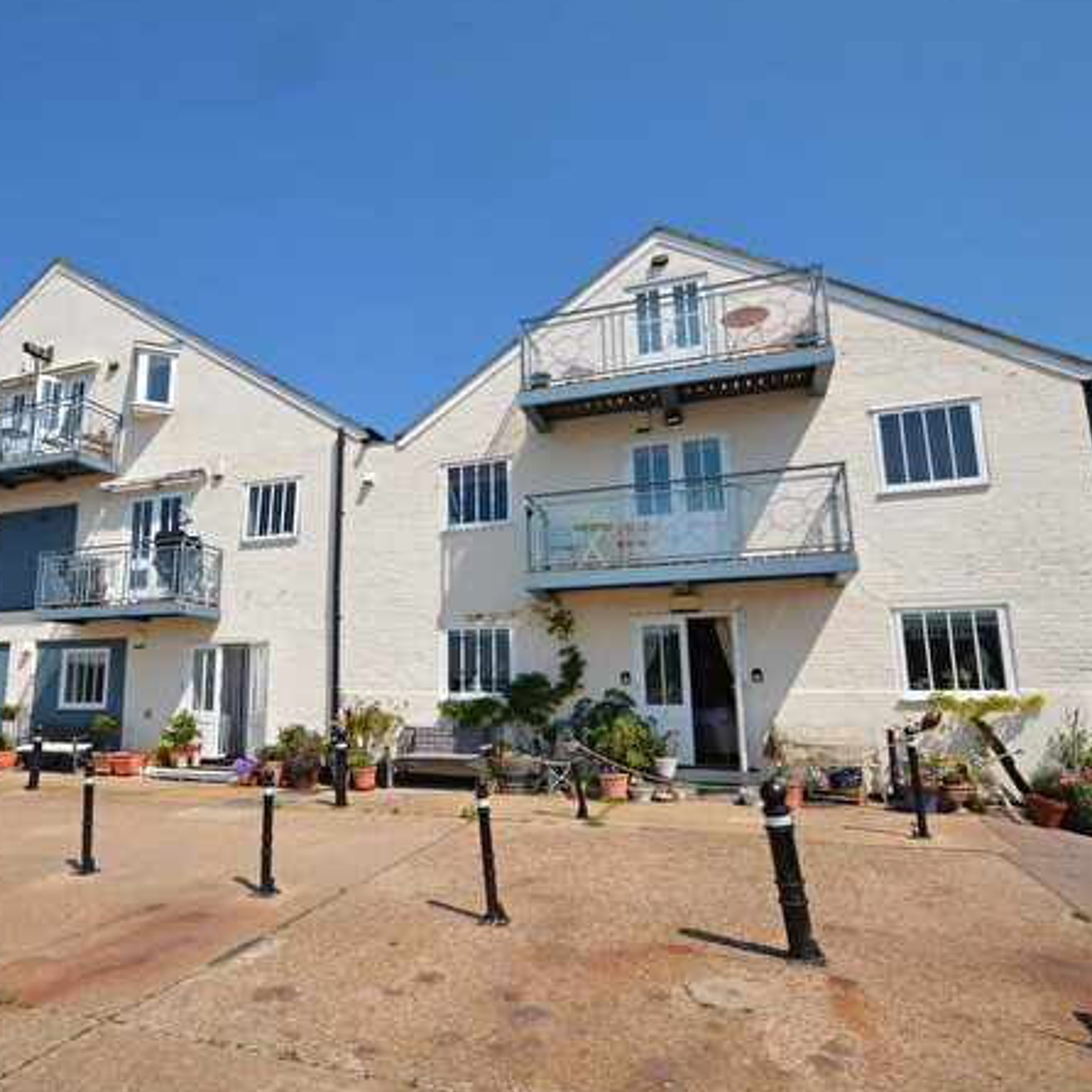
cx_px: 428
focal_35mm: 20
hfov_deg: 73.9
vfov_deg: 74.8
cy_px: 553
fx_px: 714
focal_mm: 10
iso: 100
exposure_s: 1/200
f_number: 11
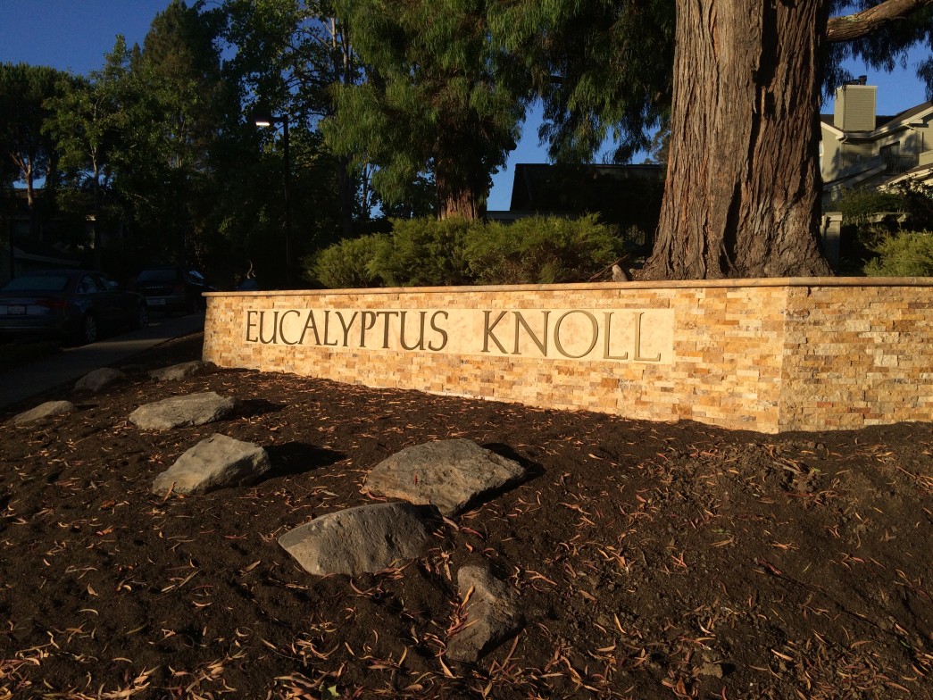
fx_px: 782
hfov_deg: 61.7
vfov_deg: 48.2
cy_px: 350
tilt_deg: -4.9
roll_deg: -0.6
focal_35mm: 29
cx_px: 466
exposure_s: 1/3165
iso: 32
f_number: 2.2
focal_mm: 4.15
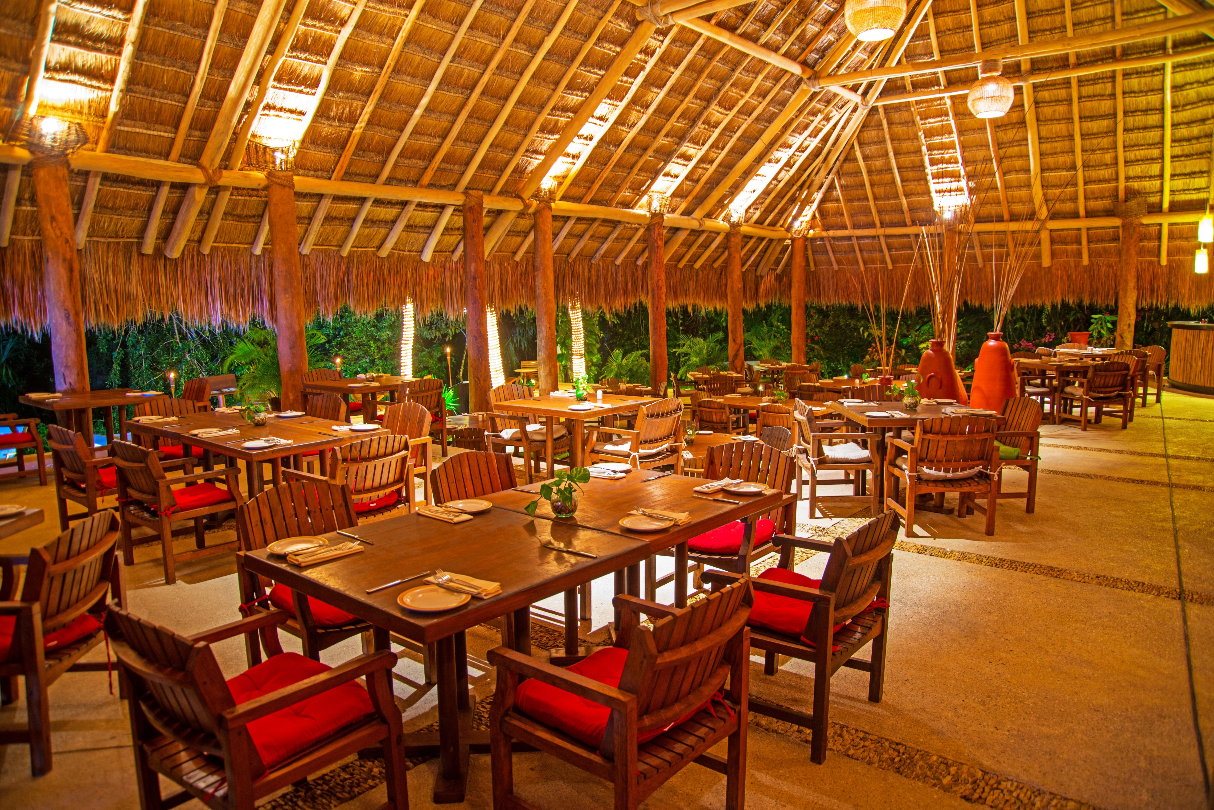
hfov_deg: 73.7
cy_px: 405
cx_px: 607
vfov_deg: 53.2
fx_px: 810
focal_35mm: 24
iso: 200
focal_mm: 24
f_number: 4
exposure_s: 6
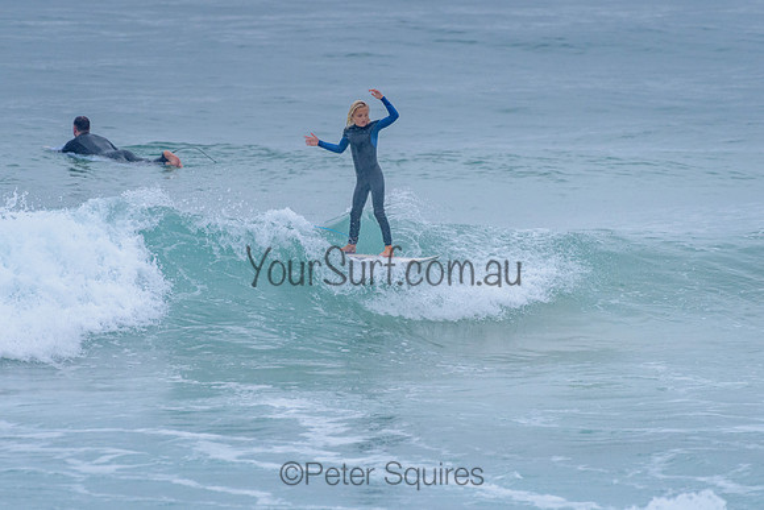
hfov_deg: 3.4
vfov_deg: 2.2
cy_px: 229
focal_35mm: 613
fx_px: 13009
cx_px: 342
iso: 1600
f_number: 5.6
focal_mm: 500
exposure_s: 1/2000
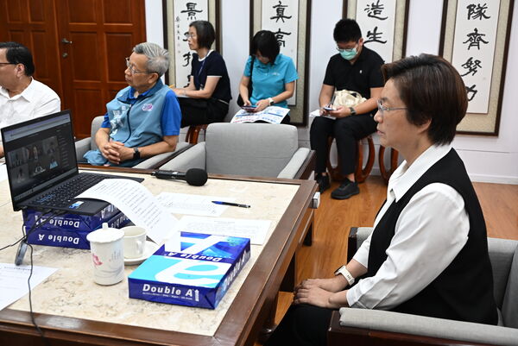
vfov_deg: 35.1
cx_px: 259
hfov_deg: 50.7
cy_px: 173
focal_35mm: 38
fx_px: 547
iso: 1600
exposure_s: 1/160
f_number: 5
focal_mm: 38
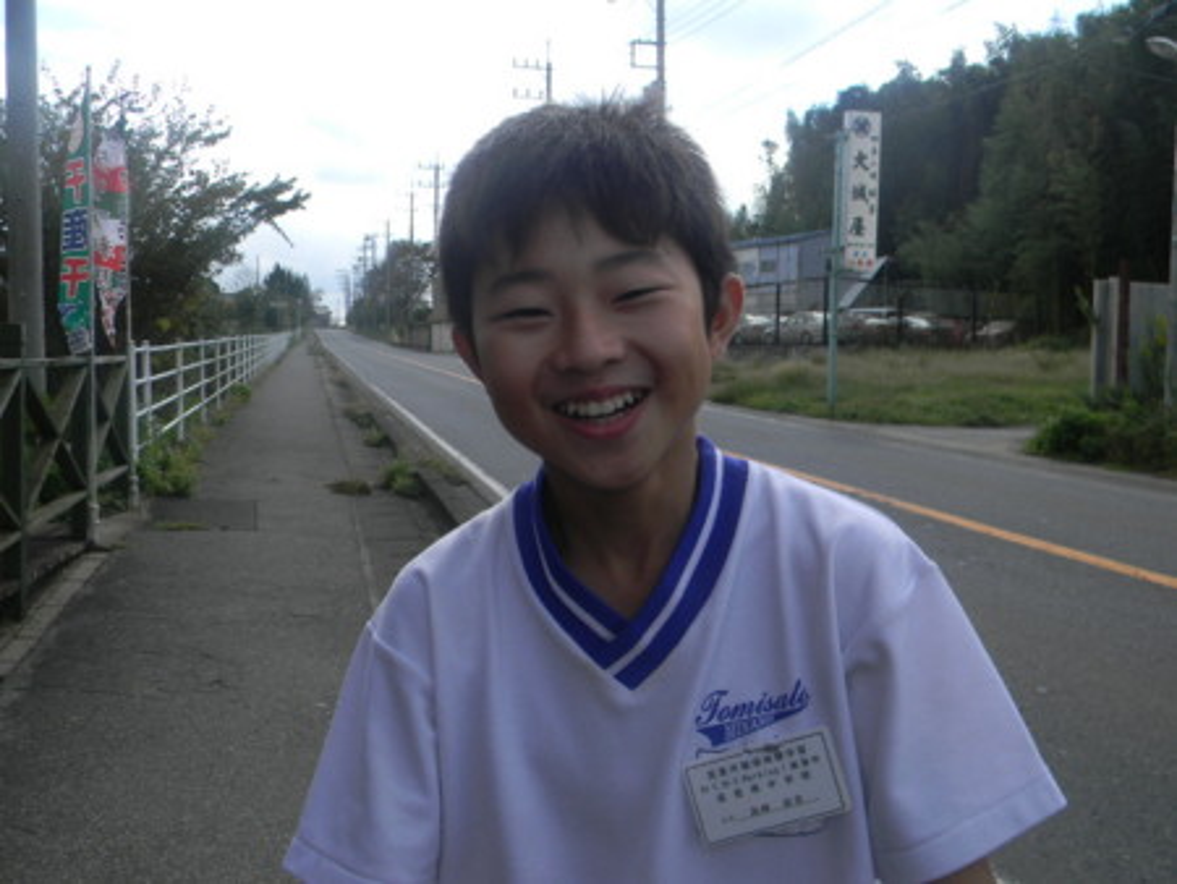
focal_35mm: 36
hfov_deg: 51.3
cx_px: 588
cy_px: 442
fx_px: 1225
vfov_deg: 39.7
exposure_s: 1/654
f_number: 3.7
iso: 80
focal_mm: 6.4
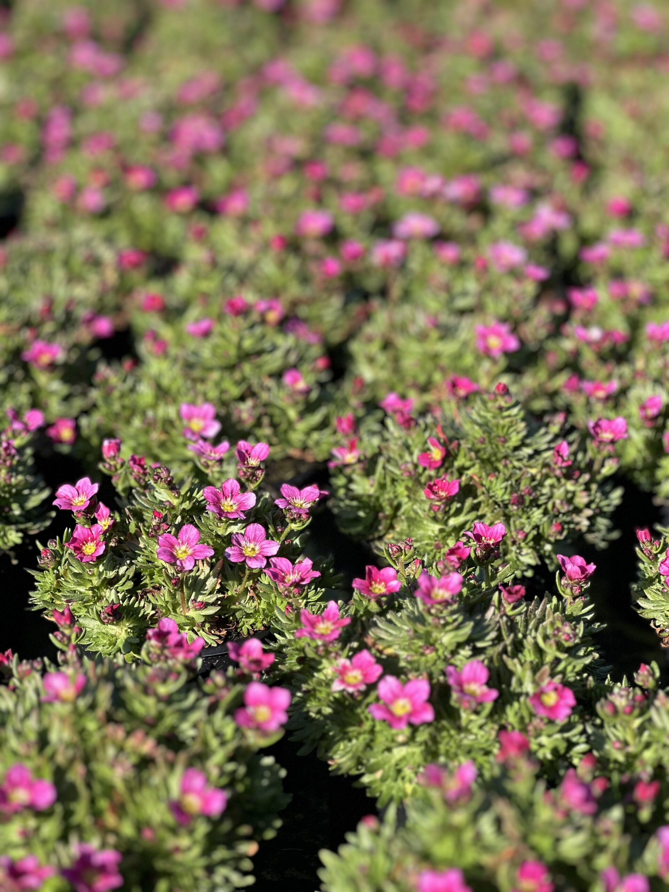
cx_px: 334
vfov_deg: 25.3
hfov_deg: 19.1
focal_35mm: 77
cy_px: 446
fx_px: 1984
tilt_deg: -23.4
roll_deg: -0.9
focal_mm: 9
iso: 32
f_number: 2.8
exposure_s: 1/330
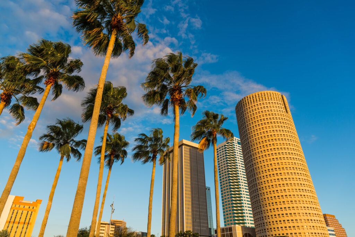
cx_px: 178
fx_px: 237
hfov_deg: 73.7
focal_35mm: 24
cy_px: 118
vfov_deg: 53.2
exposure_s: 1/250
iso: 64
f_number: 5.6
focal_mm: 24
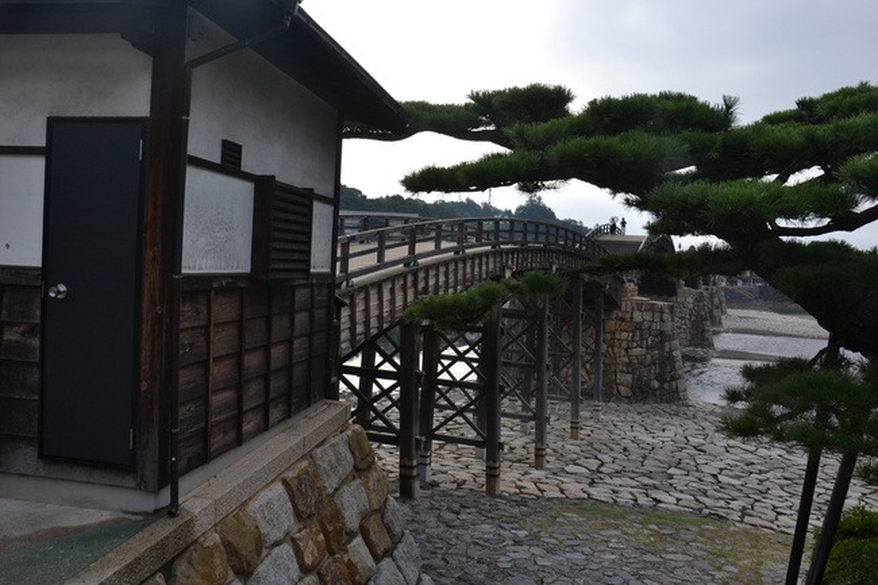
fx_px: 731
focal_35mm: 30
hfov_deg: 61.9
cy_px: 292
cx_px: 439
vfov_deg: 43.6
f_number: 10
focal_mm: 20
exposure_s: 1/400
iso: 400
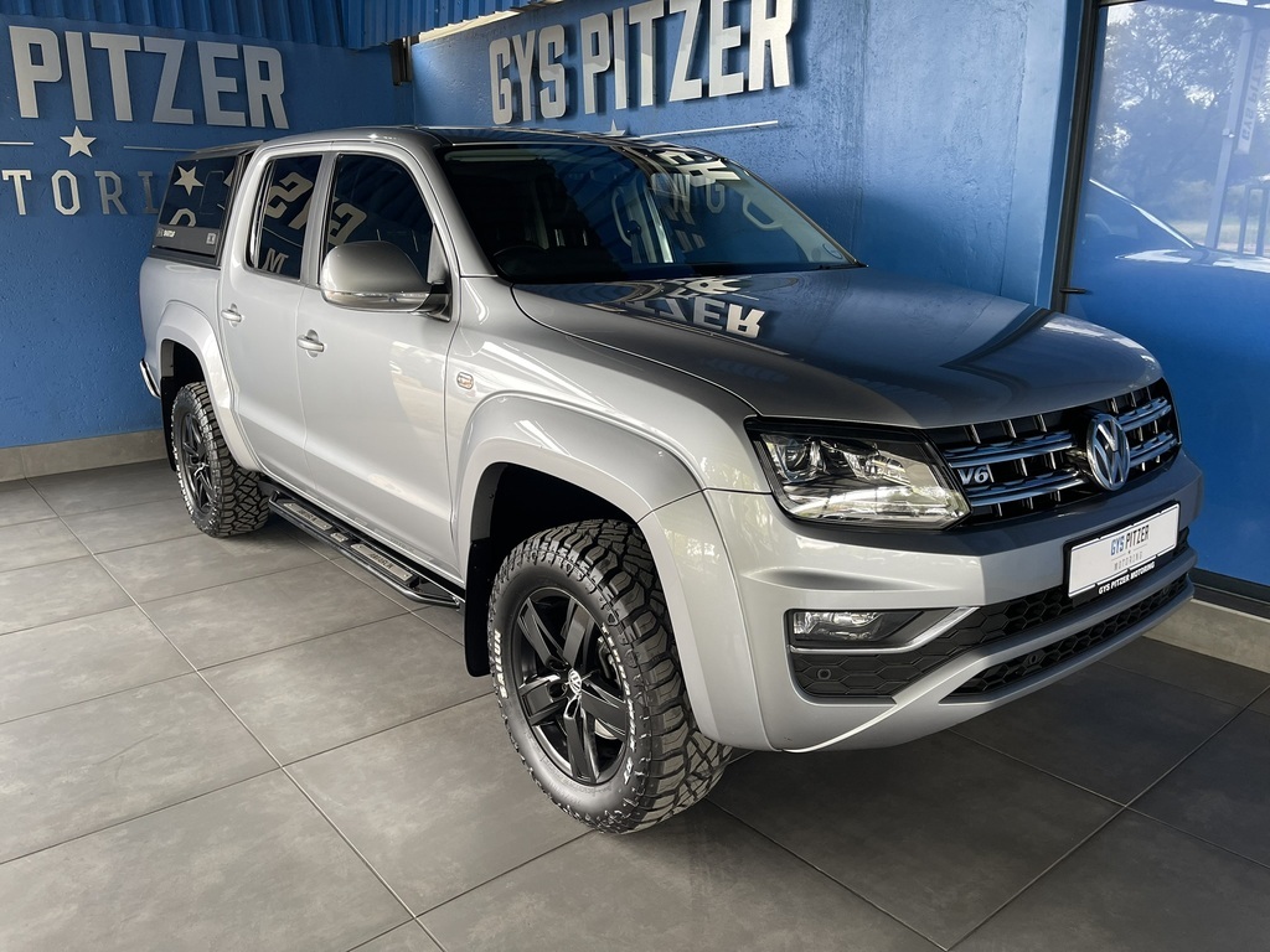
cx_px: 635
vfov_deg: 54.9
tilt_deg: -15.7
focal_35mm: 25
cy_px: 476
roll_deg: +0.6
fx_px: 917
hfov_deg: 69.4
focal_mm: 5.1
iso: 125
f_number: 1.6
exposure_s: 1/100
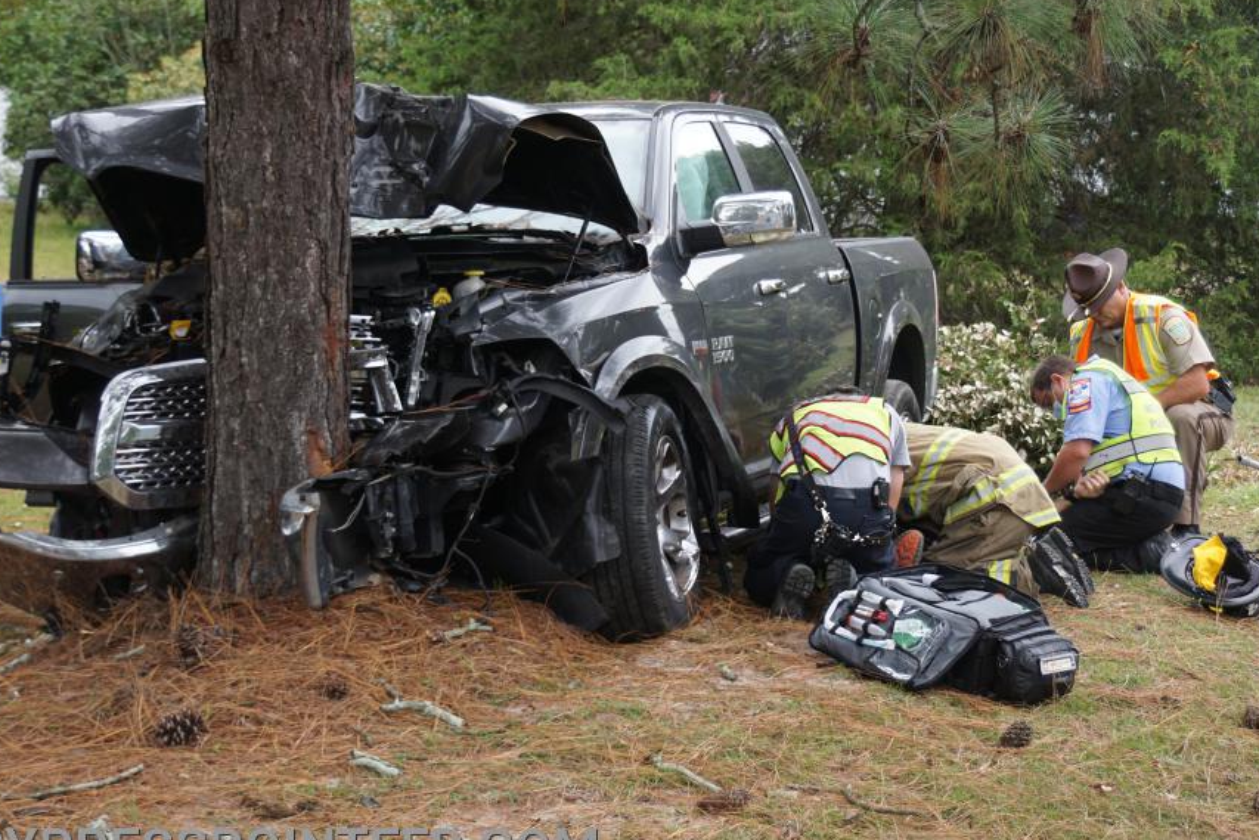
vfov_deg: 18.9
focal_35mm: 72
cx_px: 710
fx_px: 2518
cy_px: 379
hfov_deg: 28.0
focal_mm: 40
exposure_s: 1/160
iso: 200
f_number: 4.5
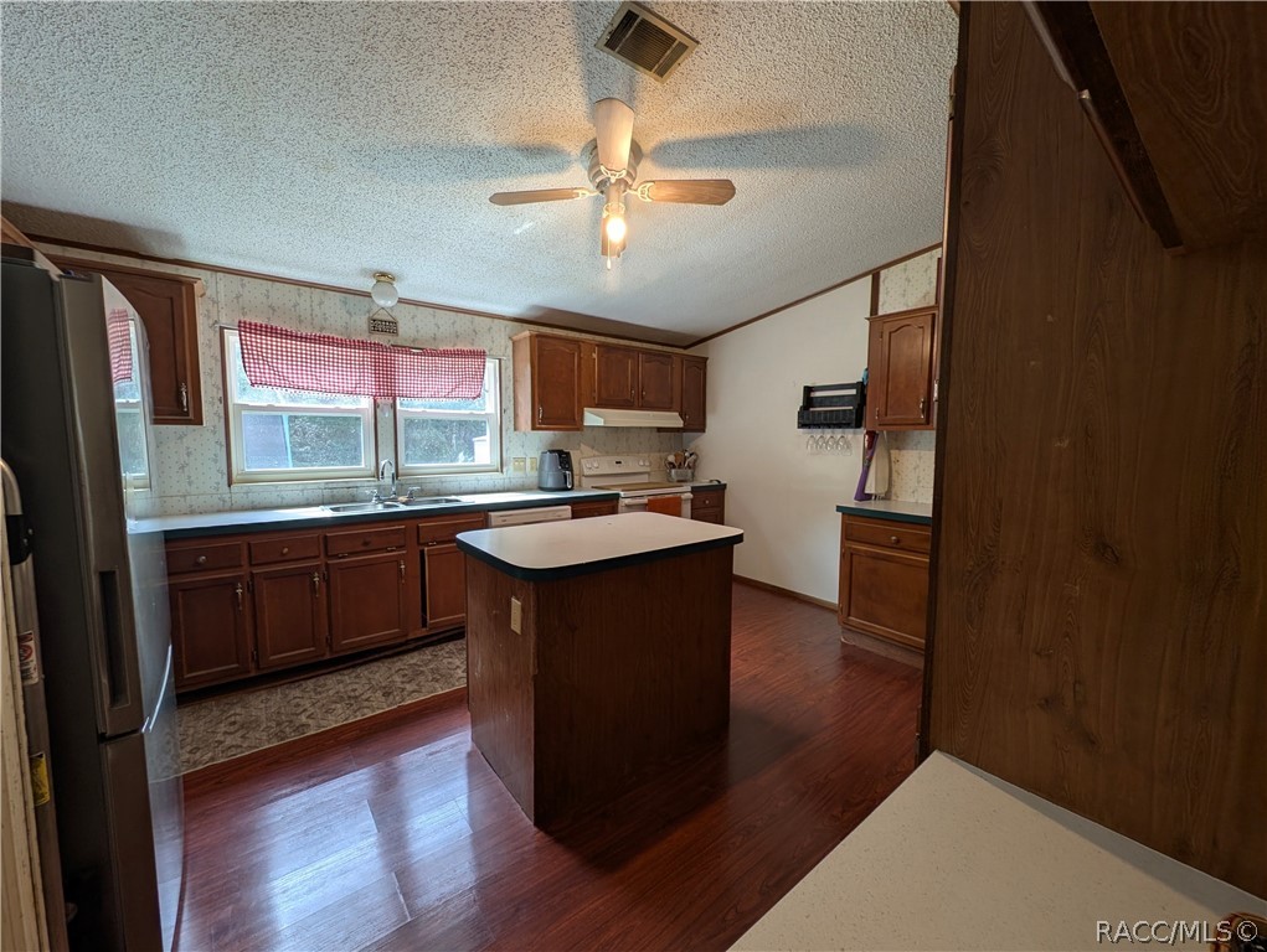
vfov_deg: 94.6
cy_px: 476
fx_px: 440
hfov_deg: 110.5
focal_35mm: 12
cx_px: 634
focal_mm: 2.23
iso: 42
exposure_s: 1/60
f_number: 1.95
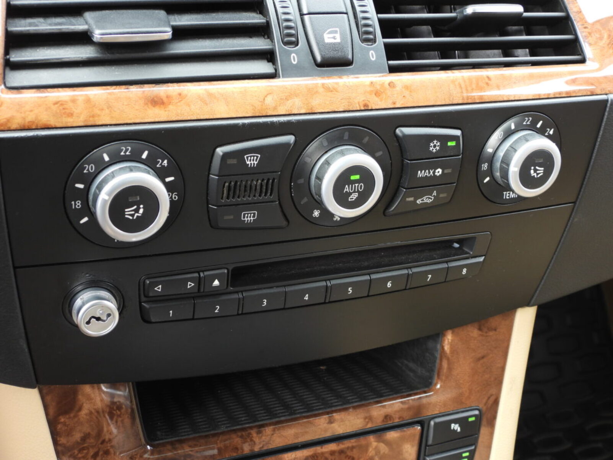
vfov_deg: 29.1
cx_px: 306
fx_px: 886
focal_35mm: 50
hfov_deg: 38.2
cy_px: 230
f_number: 3.2
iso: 100
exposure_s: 1/40
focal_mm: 9
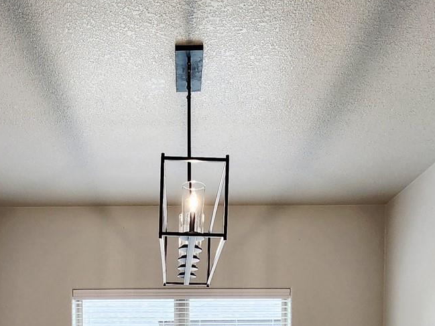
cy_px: 420
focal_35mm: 41
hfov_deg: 45.6
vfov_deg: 28.9
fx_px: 515
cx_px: 185
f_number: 2.2
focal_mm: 2.2
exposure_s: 1/60.2
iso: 64
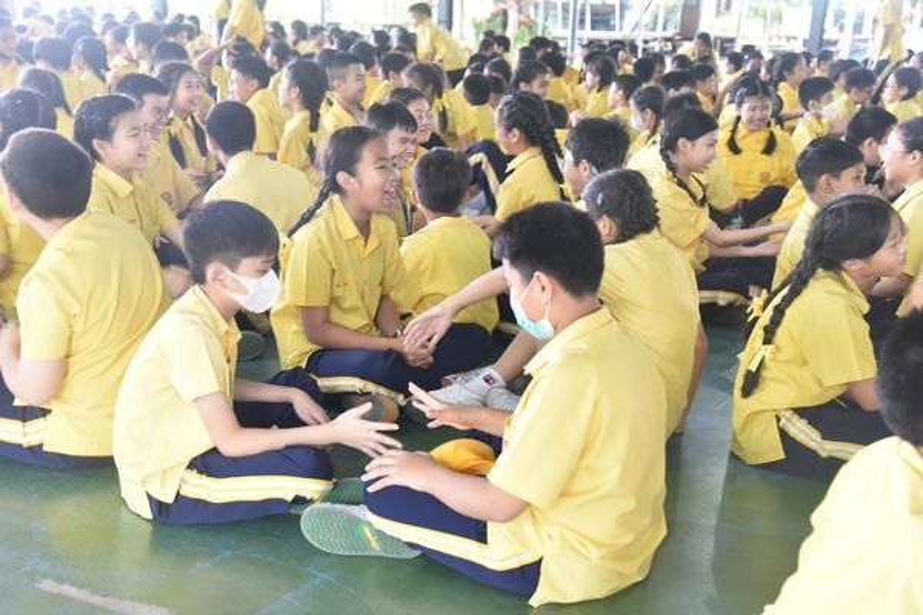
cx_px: 462
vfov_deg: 27.0
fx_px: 1282
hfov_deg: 39.6
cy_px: 308
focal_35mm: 50
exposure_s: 1/60
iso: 1600
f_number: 4
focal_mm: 50
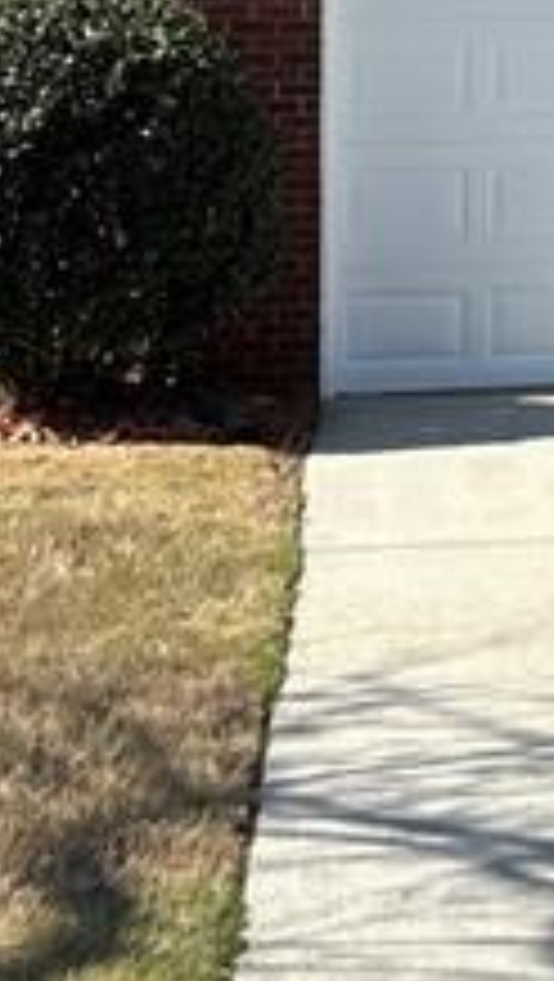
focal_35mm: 133
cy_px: -153
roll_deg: -0.4
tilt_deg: +1.8
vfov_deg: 15.6
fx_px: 3465
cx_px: 1536
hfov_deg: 8.1
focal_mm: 5.96
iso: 50
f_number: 1.6
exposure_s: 1/2639
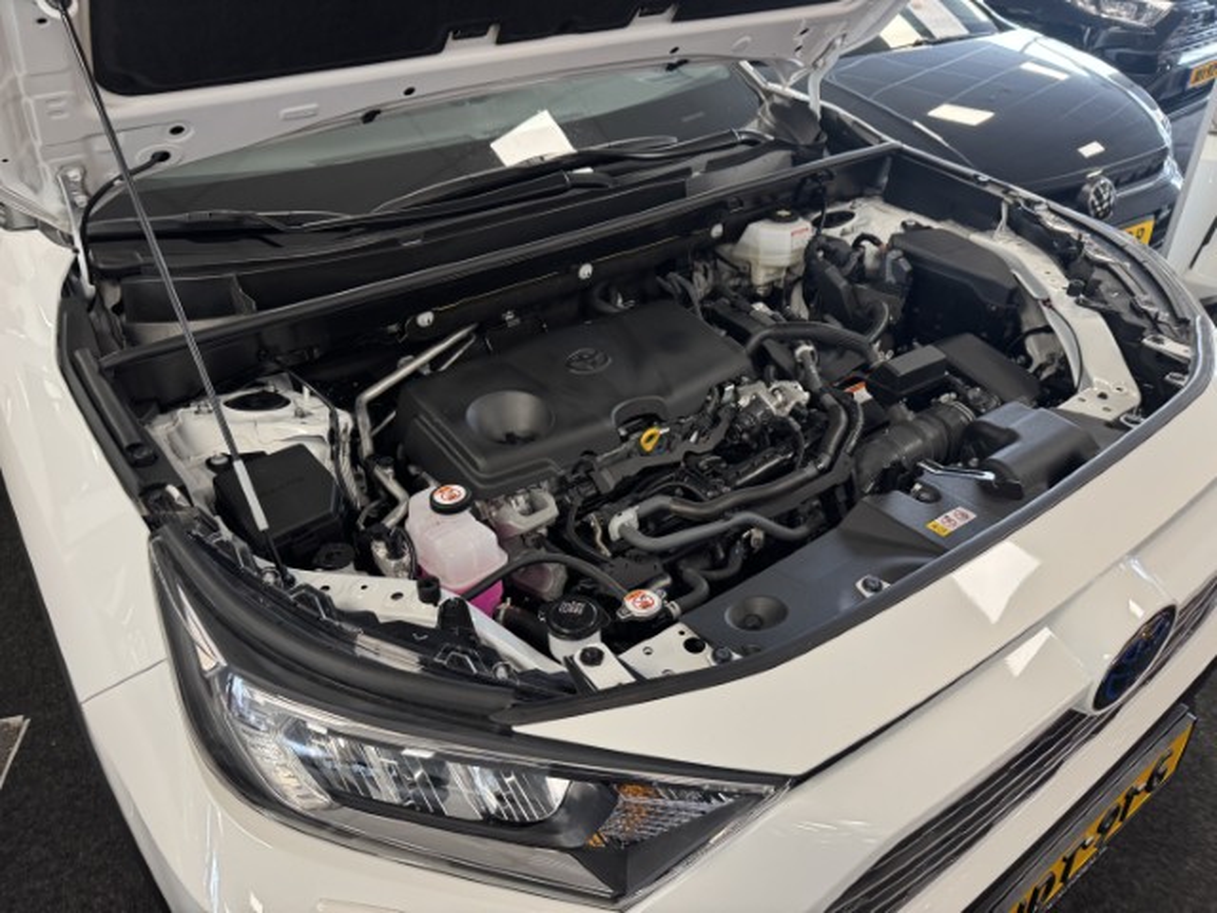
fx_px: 844
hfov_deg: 71.6
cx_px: 608
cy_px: 456
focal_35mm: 24
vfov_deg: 56.8
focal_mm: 6.76
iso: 160
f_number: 1.78
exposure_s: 1/50
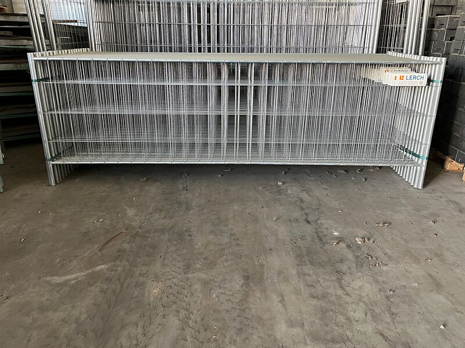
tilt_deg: -21.6
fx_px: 349
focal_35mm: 26
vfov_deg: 53.1
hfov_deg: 67.3
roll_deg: -1.1
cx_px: 232
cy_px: 174
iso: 320
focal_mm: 5.1
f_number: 1.6
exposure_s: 1/60
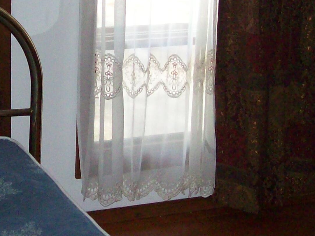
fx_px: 910
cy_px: 69
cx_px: 55
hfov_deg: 19.4
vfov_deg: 14.8
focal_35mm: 100
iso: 200
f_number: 2.7
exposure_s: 1/64
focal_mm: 6
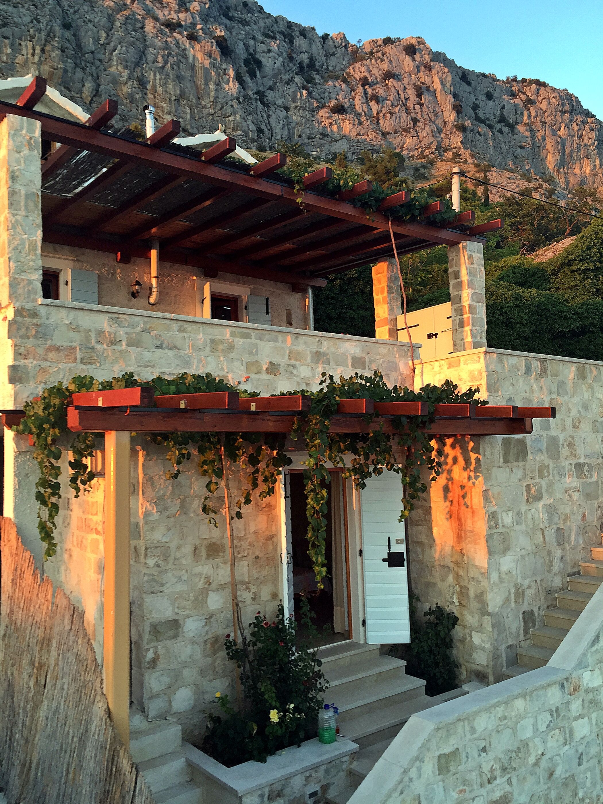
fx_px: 674
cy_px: 402
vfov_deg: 61.7
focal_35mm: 29
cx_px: 302
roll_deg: +1.0
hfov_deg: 48.2
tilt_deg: +7.2
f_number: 2.2
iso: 50
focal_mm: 4.15
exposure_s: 1/100
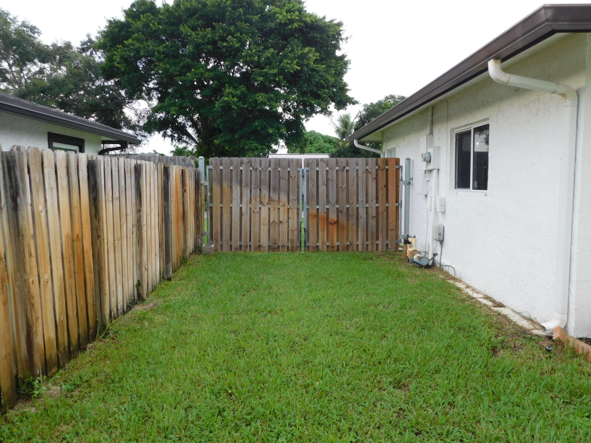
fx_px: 478
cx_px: 296
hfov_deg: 63.4
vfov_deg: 49.7
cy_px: 222
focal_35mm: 28
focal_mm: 4.9
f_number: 3.2
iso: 125
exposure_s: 1/80
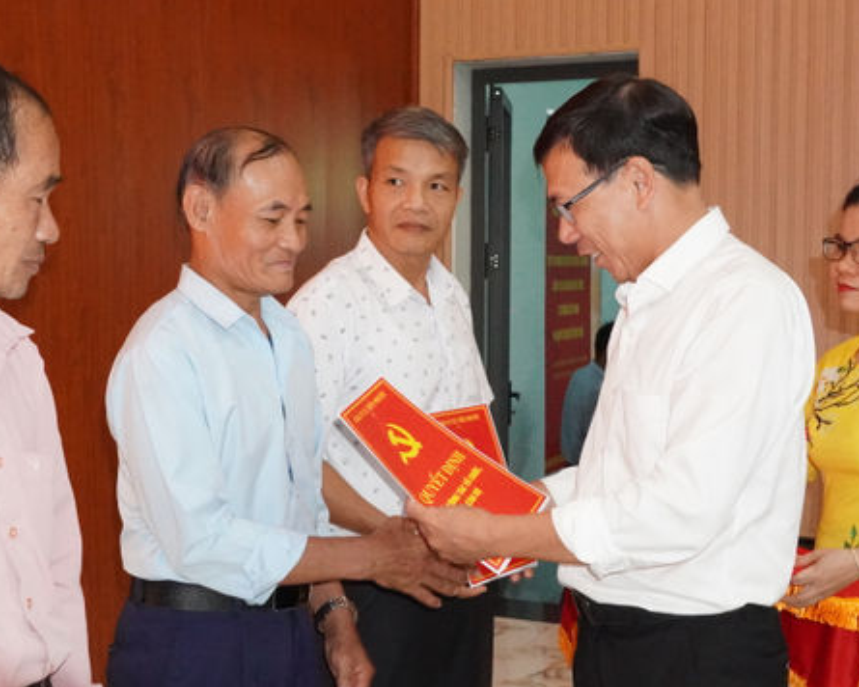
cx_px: 388
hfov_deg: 37.6
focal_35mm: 50
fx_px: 1260
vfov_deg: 30.5
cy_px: 342
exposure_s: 1/160
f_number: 10
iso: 10000
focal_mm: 29
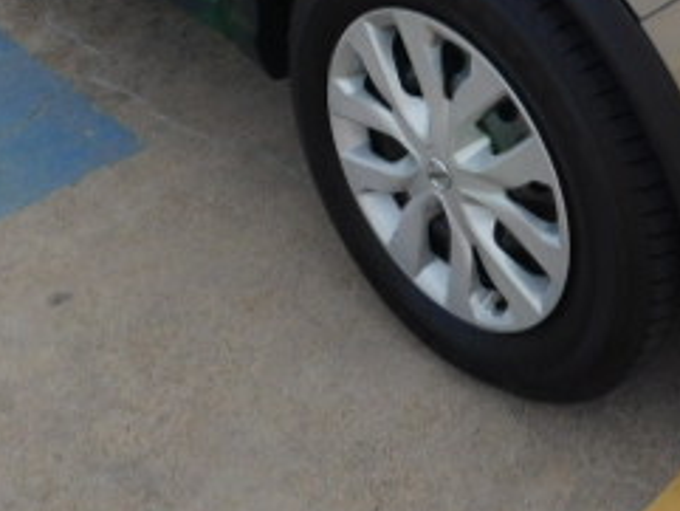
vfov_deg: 21.7
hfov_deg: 30.7
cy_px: -155
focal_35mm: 61
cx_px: 570
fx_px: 1199
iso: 125
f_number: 3
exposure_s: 1/1250
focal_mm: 4
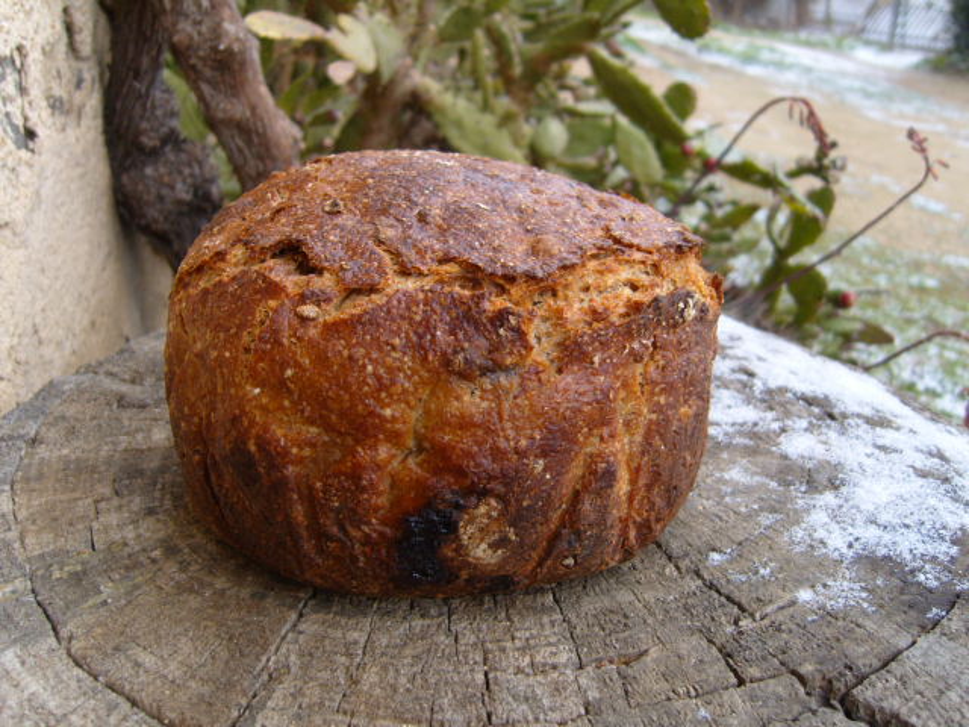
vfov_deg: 40.7
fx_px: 980
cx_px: 484
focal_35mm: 35
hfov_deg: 52.6
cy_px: 364
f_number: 2.8
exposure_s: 1/180
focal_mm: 7.4
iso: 80
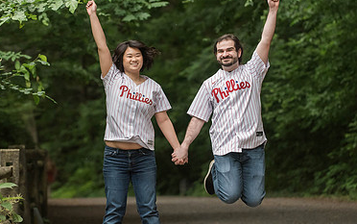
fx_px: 1918
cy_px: 105
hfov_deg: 10.6
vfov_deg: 6.7
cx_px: 181
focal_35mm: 197
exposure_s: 1/1250
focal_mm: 120
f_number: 3.5
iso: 2000
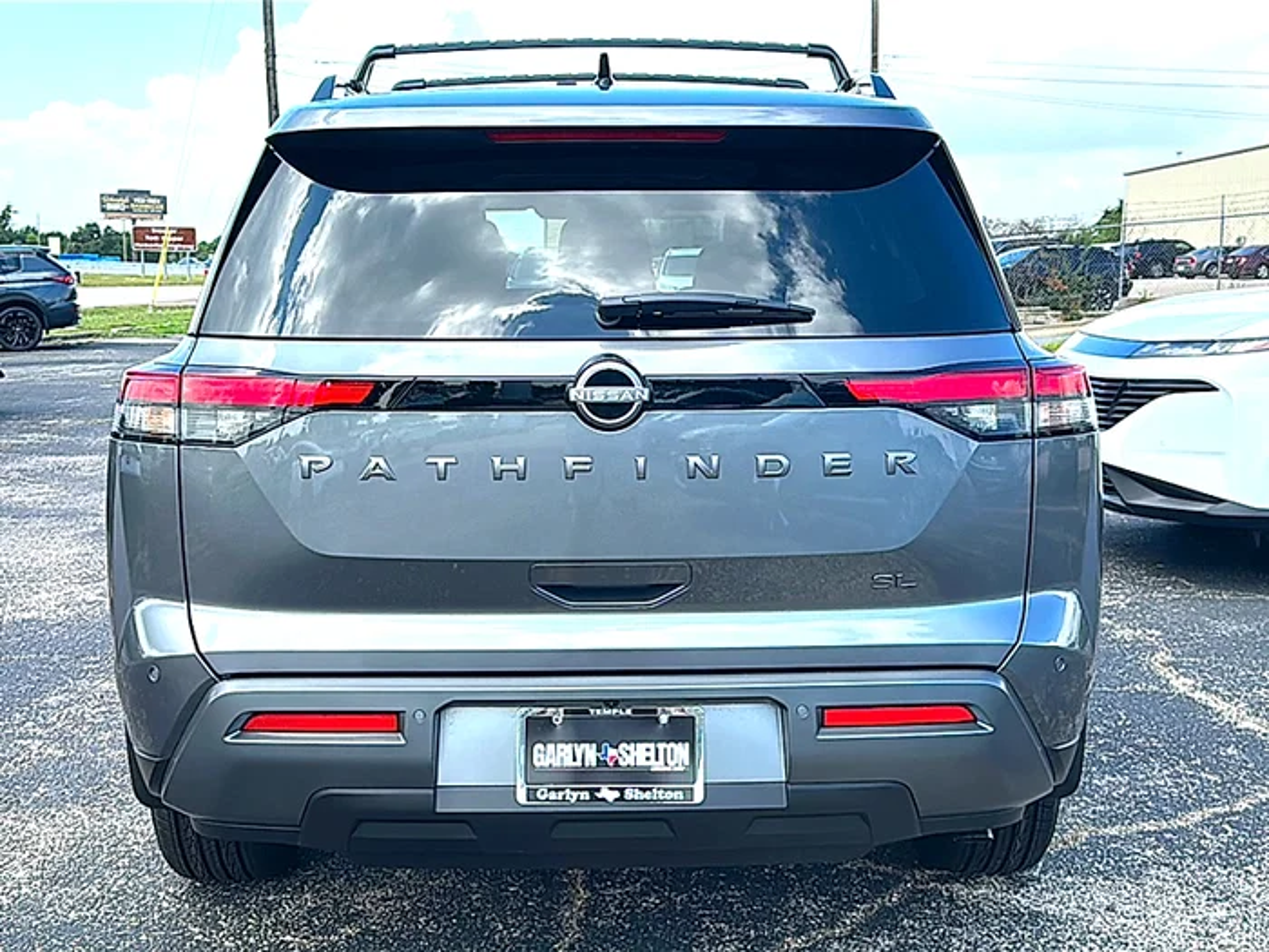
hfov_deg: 50.1
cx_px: 634
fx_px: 1356
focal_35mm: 37
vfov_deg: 38.7
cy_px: 476
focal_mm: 6.86
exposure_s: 1/1377
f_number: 1.78
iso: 80
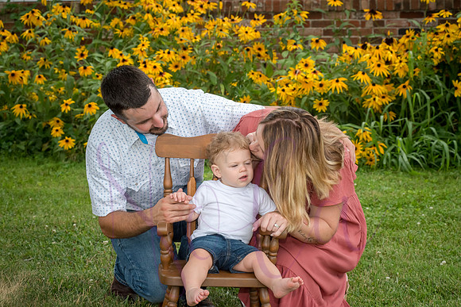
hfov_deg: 21.3
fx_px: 1224
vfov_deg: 14.3
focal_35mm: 96
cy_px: 148
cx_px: 231
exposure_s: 1/320
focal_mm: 92
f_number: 9
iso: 500
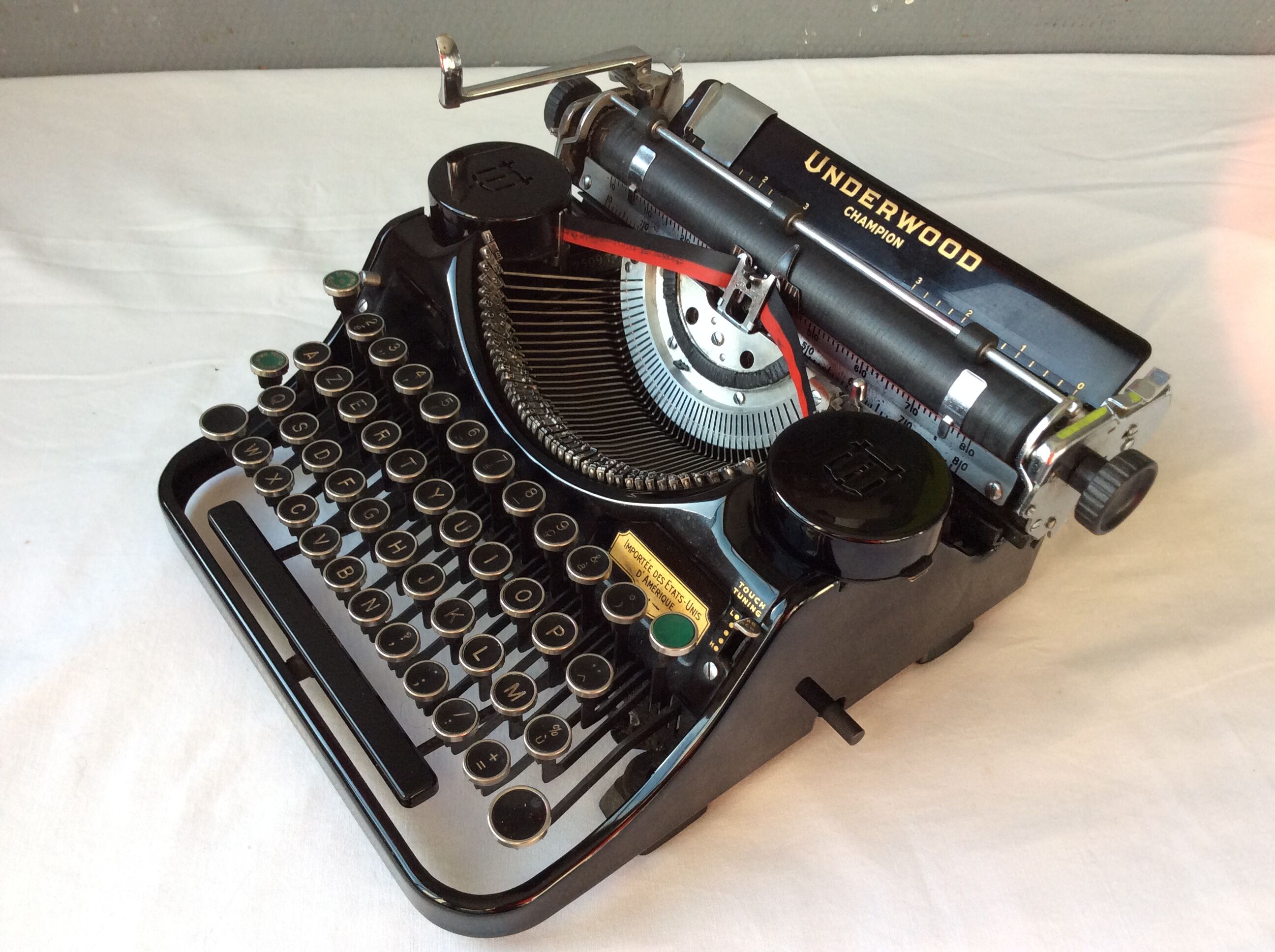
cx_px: 638
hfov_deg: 56.9
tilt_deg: -45.8
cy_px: 476
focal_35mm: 32
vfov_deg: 44.1
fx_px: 1177
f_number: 2.4
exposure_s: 1/100
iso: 64
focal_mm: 3.3
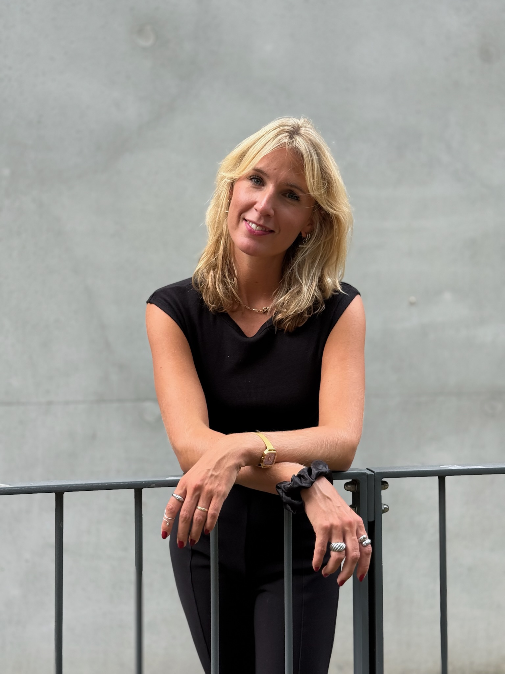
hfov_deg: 30.3
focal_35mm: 48
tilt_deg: +0.5
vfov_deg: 39.7
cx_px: 252
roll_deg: +1.0
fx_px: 934
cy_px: 337
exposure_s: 1/221
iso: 80
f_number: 1.78
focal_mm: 6.76
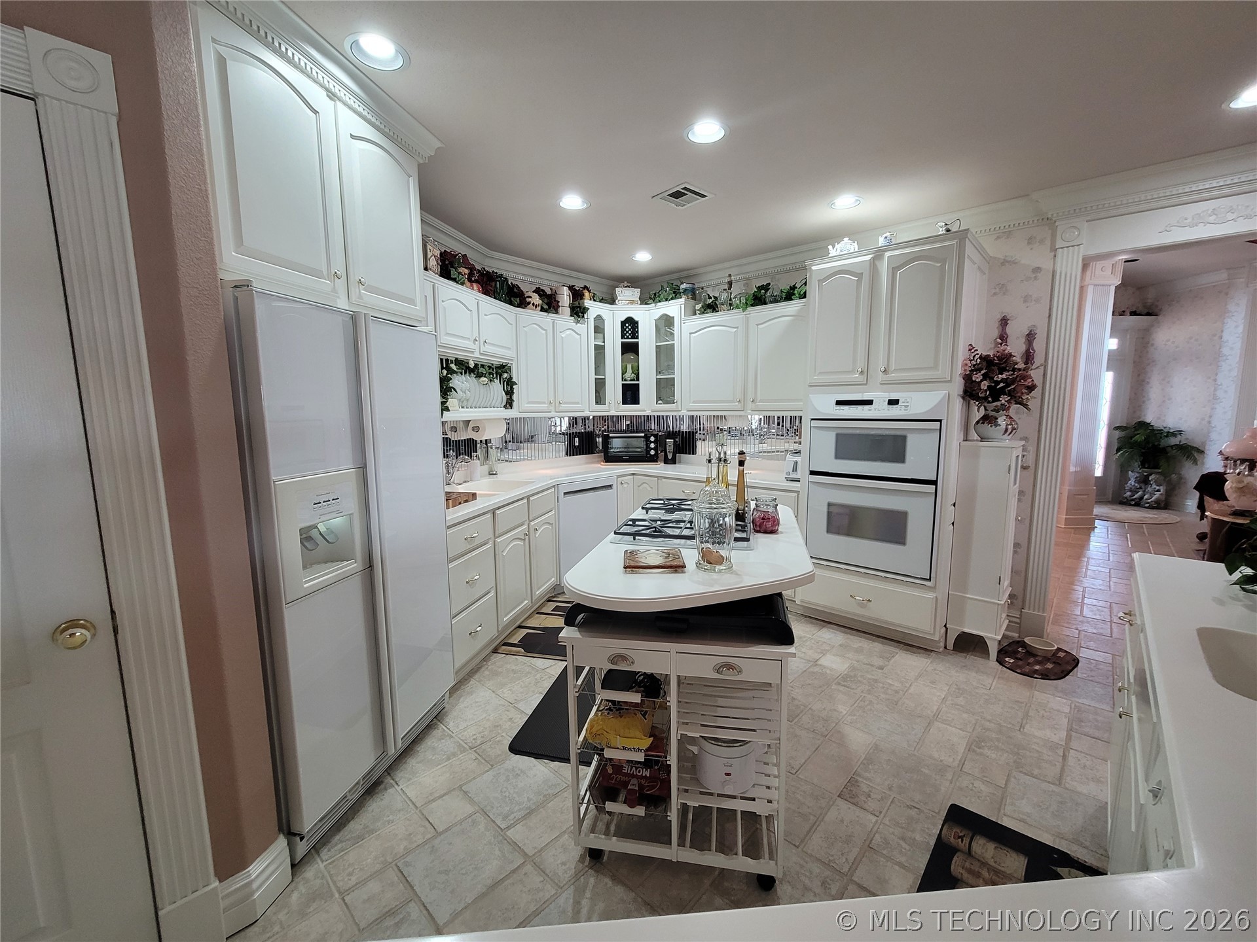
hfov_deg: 106.2
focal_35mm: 13
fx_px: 472
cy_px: 471
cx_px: 628
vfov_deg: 89.9
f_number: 2.2
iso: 250
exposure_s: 1/60
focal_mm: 2.2
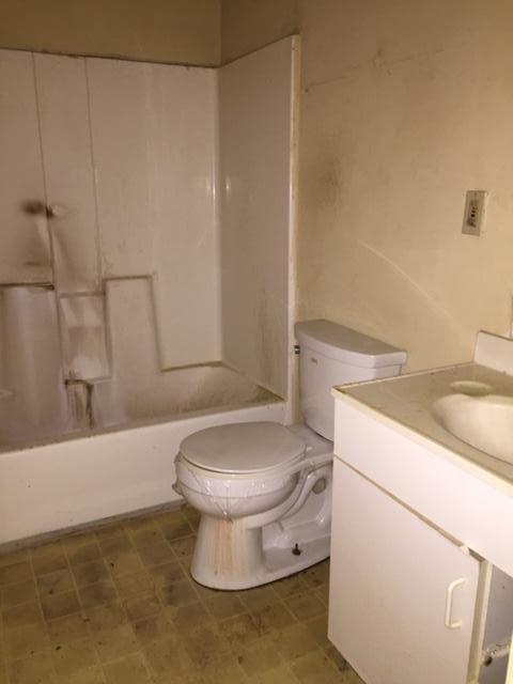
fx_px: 573
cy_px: 342
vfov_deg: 61.7
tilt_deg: -14.3
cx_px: 256
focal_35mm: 29
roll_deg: +0.0
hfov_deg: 48.2
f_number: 2.2
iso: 160
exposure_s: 1/16
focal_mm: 4.15
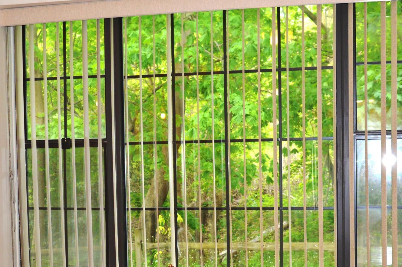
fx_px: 681
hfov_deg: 32.9
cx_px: 221
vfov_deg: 21.9
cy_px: 225
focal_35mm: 61
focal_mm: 18
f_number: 4
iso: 400
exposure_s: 1/60
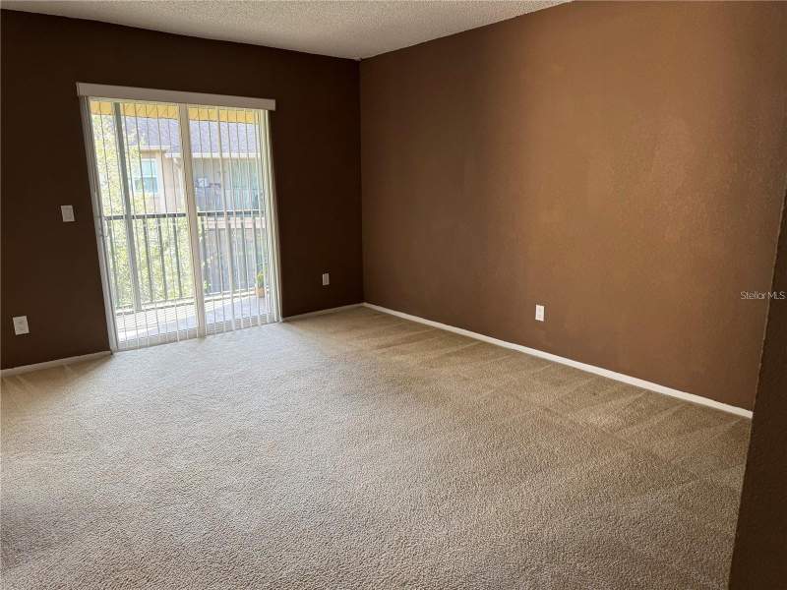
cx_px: 394
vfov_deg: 56.8
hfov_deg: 71.6
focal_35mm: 24
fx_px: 546
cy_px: 295
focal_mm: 6.76
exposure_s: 1/60
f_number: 1.78
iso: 125
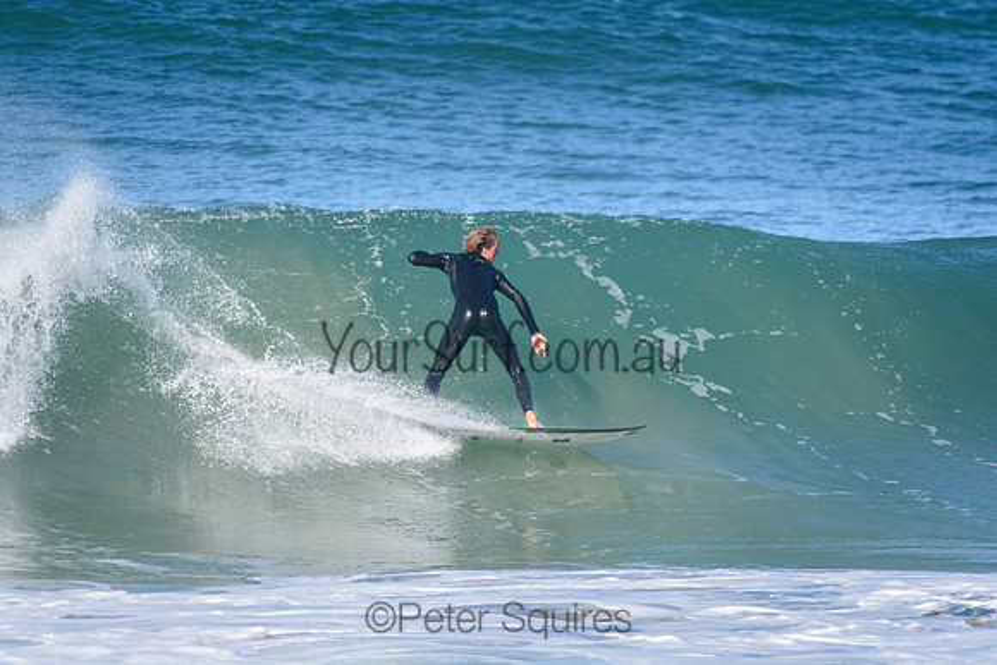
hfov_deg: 2.7
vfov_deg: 1.8
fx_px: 20778
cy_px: 332
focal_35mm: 750
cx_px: 498
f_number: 5.6
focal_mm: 500
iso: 900
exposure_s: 1/4000
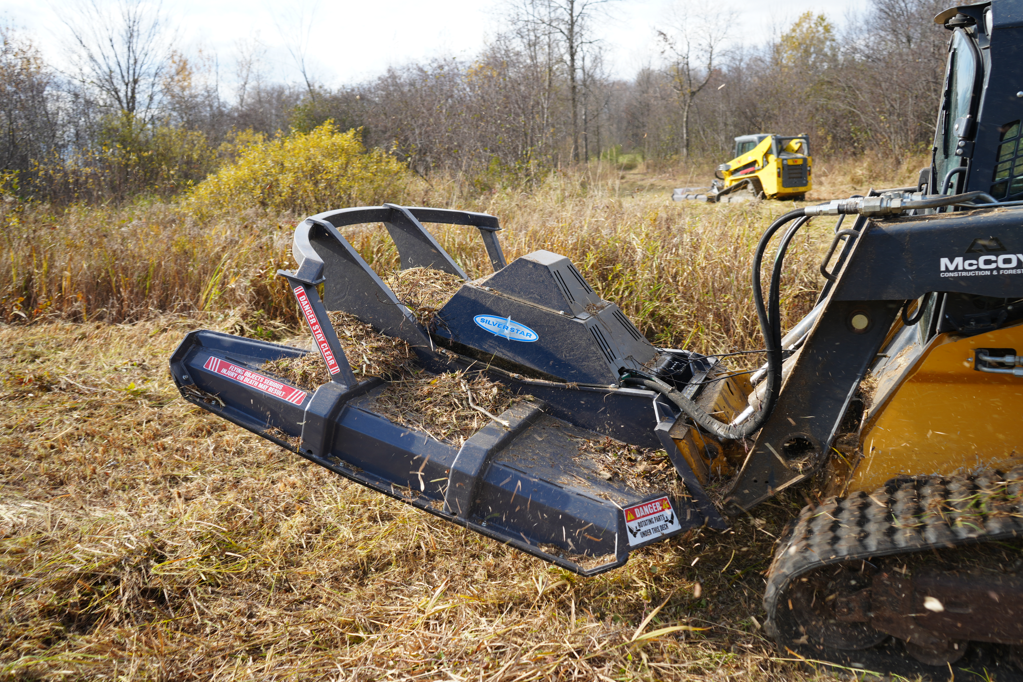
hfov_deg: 58.7
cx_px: 527
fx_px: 909
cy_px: 342
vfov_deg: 41.1
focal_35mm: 32
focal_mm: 31
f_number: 5
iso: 100
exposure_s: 1/200
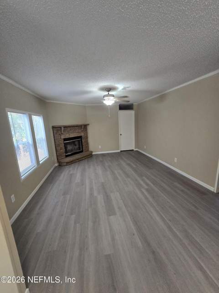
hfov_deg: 89.9
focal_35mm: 13
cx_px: 110
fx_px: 110
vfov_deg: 106.2
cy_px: 146
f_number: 2.2
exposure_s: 1/60
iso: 320
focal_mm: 2.2
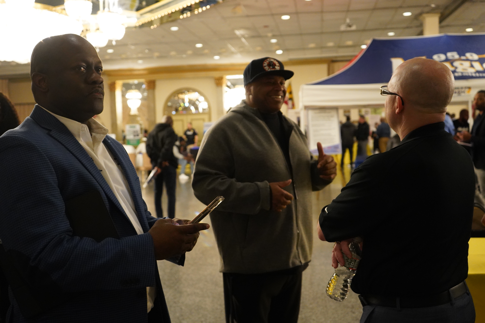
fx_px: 512
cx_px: 242
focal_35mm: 38
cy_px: 162
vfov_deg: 35.1
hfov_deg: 50.7
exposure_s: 1/160
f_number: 4
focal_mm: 38
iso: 8000
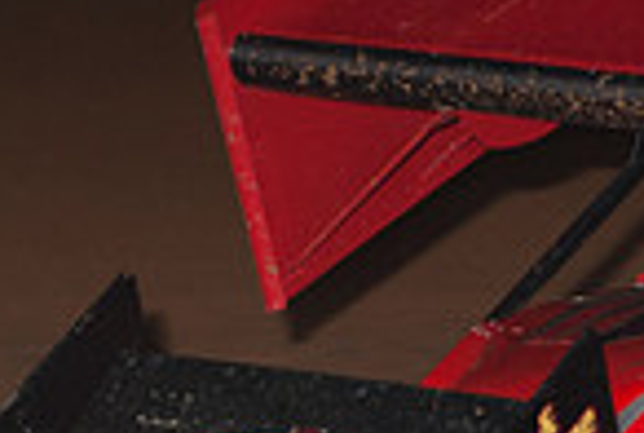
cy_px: 283
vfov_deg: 2.9
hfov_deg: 4.3
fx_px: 8532
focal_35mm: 476
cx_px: 697
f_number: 4
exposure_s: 1/400
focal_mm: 80
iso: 200
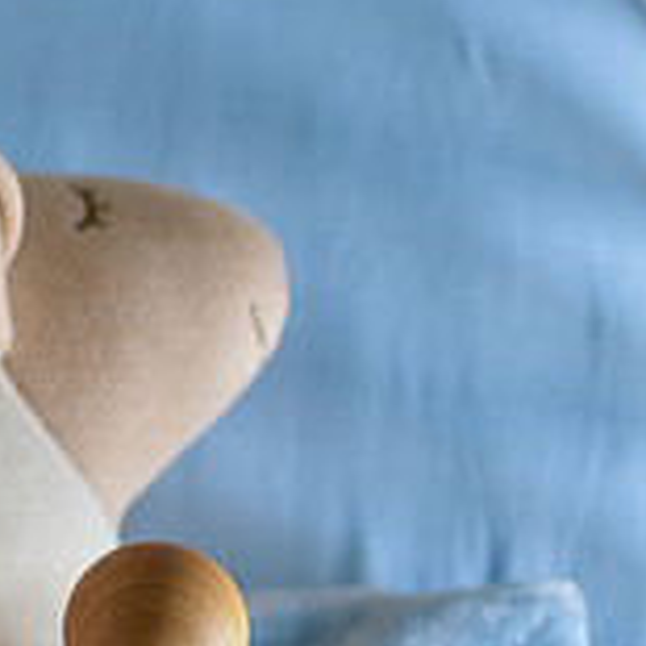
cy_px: 656
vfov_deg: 15.4
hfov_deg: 14.0
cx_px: -508
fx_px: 2344
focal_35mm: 111
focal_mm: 35
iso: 400
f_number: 2
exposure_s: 1/250
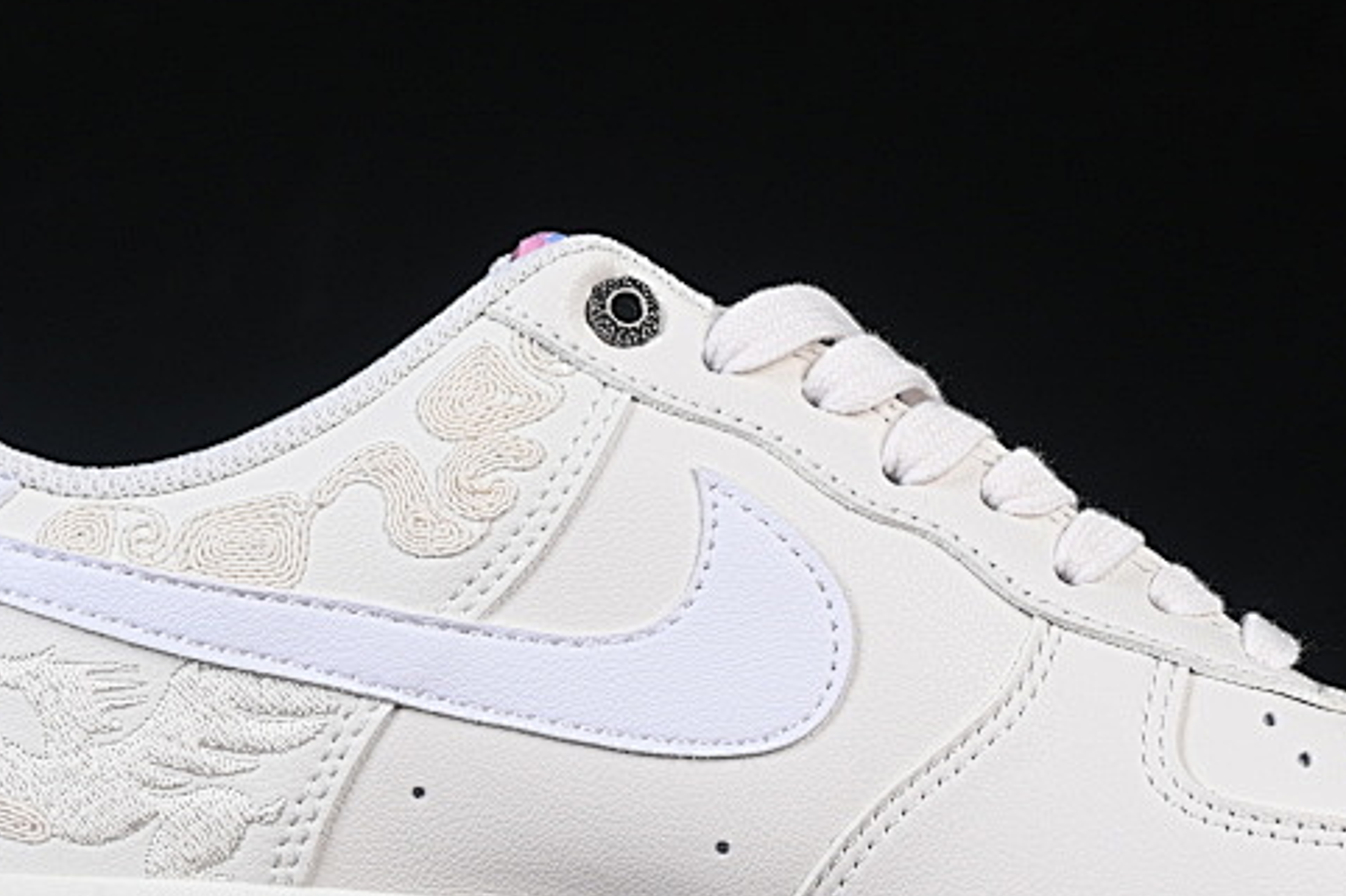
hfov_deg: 12.2
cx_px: 796
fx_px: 6279
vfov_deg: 8.2
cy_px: 561
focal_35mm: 168
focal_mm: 50
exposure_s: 1/80
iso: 160
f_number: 8
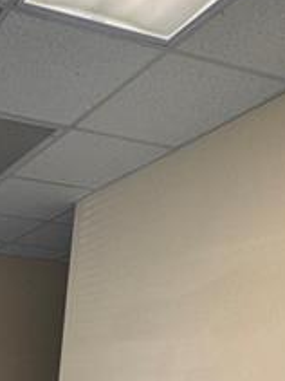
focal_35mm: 51
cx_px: -94
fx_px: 560
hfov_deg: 24.6
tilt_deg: -10.1
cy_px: 497
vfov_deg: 29.9
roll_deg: -1.4
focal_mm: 2.22
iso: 125
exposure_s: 1/120
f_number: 2.2
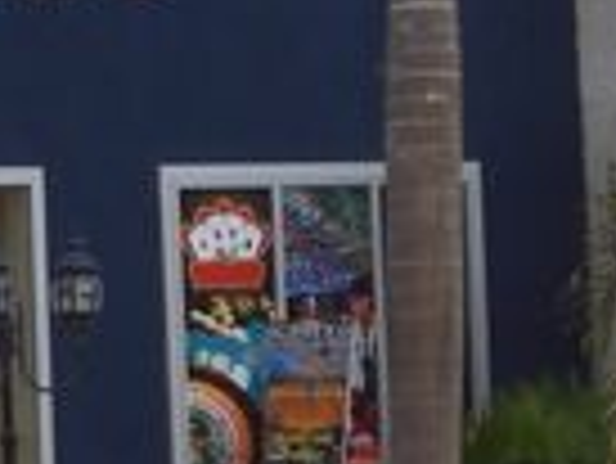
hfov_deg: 7.0
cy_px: 122
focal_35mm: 284
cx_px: 175
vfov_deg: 5.2
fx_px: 5058
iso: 64
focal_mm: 6.2
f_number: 2.7
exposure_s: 1/400
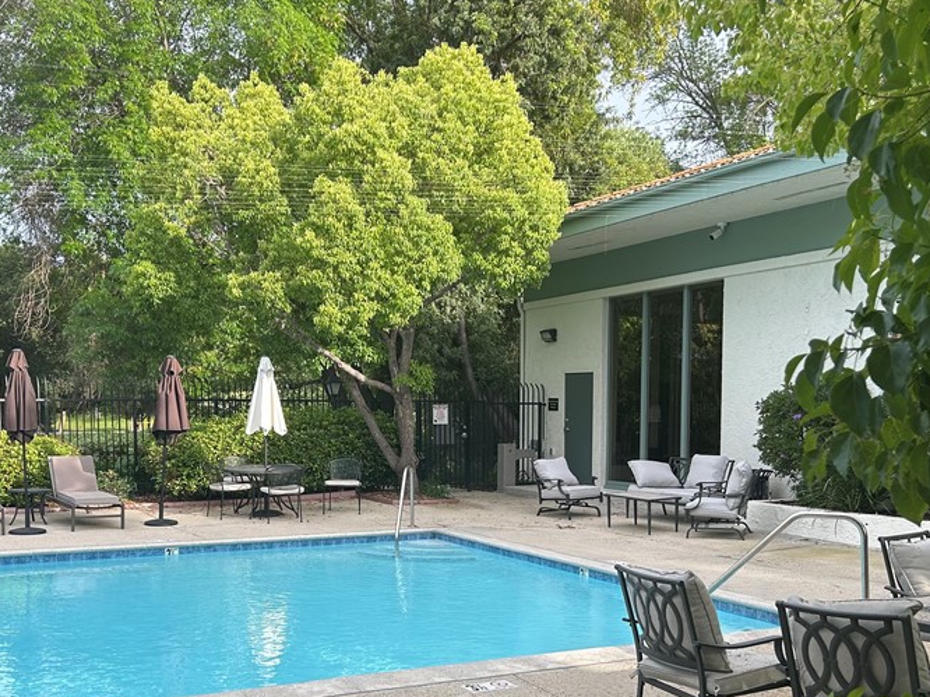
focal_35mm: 40
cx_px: 431
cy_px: 468
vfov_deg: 35.6
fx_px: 1074
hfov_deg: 46.8
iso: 50
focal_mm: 5.7
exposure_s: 1/775
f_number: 1.5
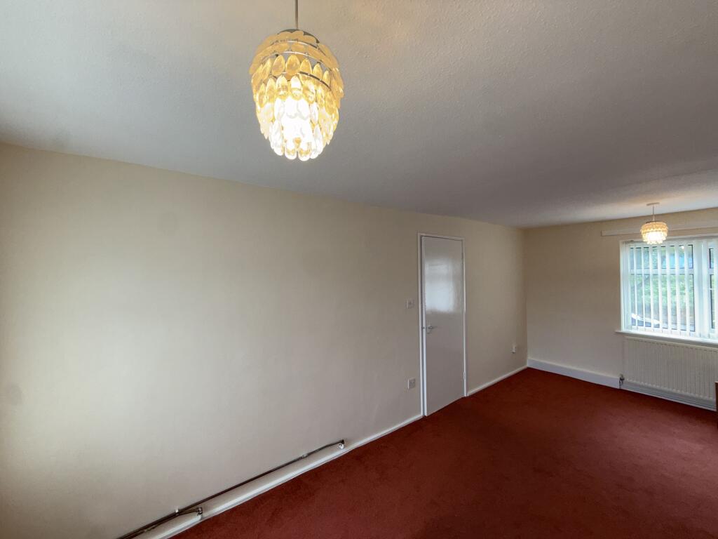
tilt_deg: +0.3
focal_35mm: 14
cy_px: 270
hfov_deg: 102.1
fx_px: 290
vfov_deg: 85.7
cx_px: 359
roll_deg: +1.2
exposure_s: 1/122
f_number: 2.2
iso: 80
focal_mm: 2.22
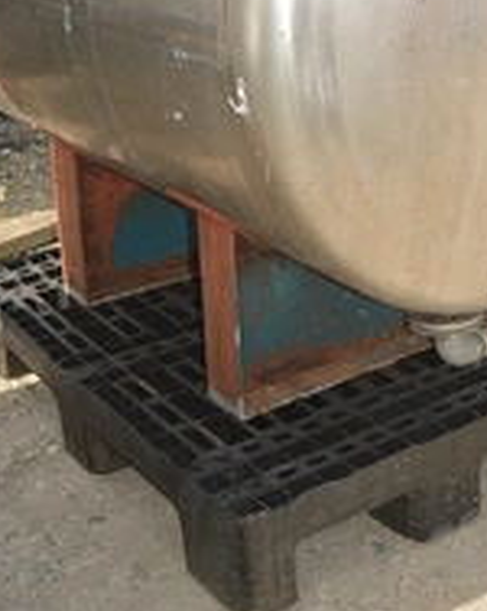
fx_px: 1083
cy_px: 104
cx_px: 286
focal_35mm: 60
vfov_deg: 30.5
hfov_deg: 25.3
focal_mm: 20
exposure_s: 1/200
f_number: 9
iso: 100
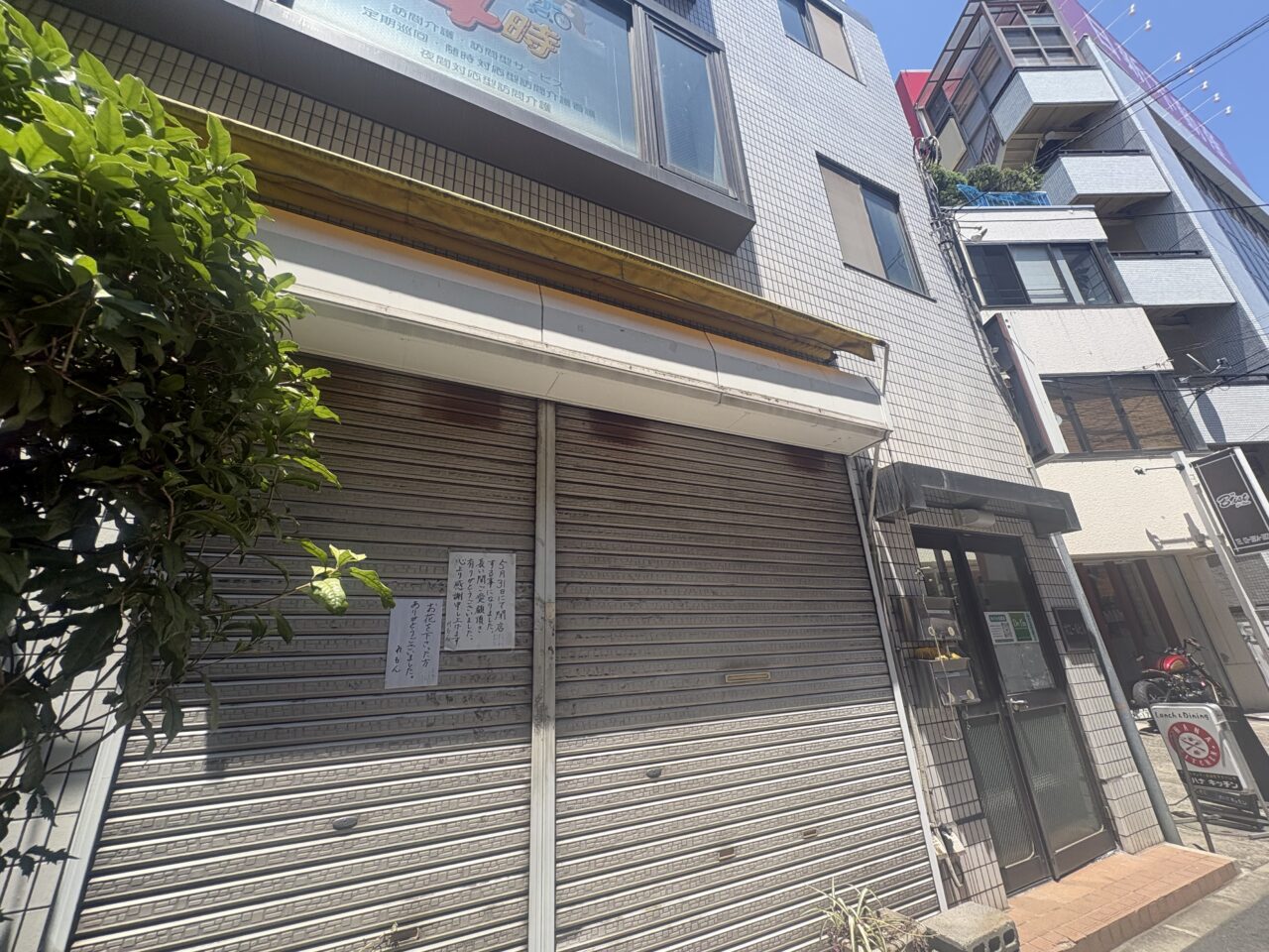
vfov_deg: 85.7
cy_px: 476
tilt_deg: +21.1
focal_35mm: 14
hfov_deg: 102.1
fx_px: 513
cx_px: 634
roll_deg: +4.1
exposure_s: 1/756
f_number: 2.2
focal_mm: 2.22
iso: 40
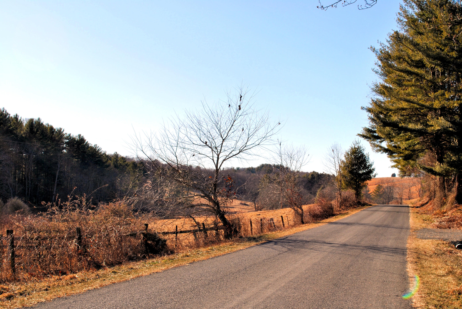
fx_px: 617
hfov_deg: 41.1
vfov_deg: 28.1
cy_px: 154
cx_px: 231
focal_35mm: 48
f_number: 10
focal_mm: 32
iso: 100
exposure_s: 1/200
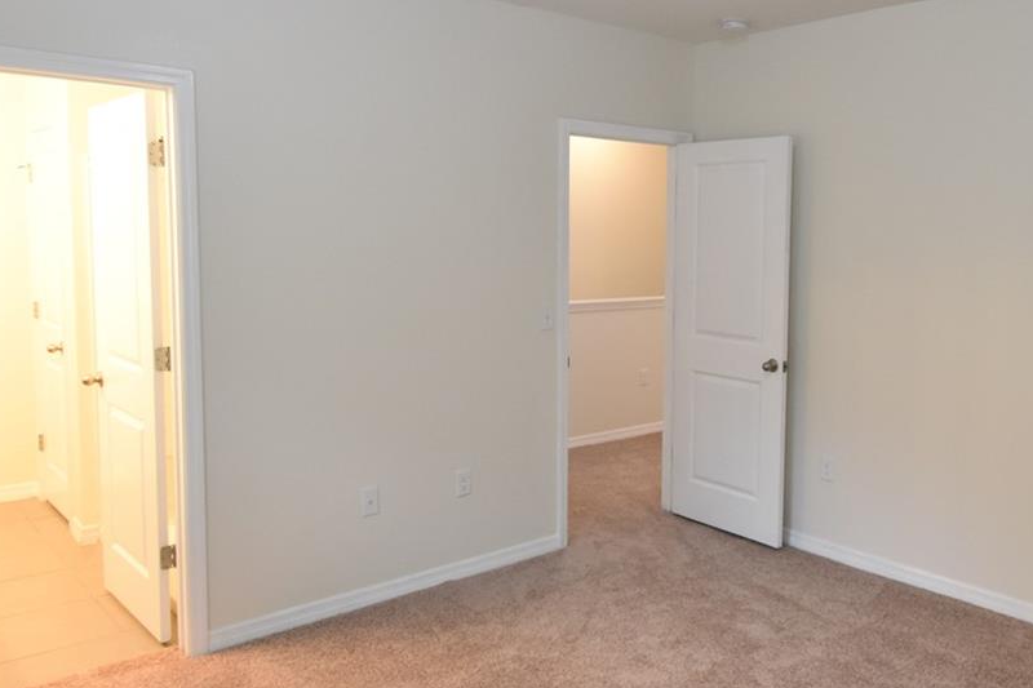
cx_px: 687
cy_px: 294
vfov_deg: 43.5
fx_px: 861
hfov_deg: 60.5
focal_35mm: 30
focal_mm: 10
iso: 1100
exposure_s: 1/60
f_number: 3.5
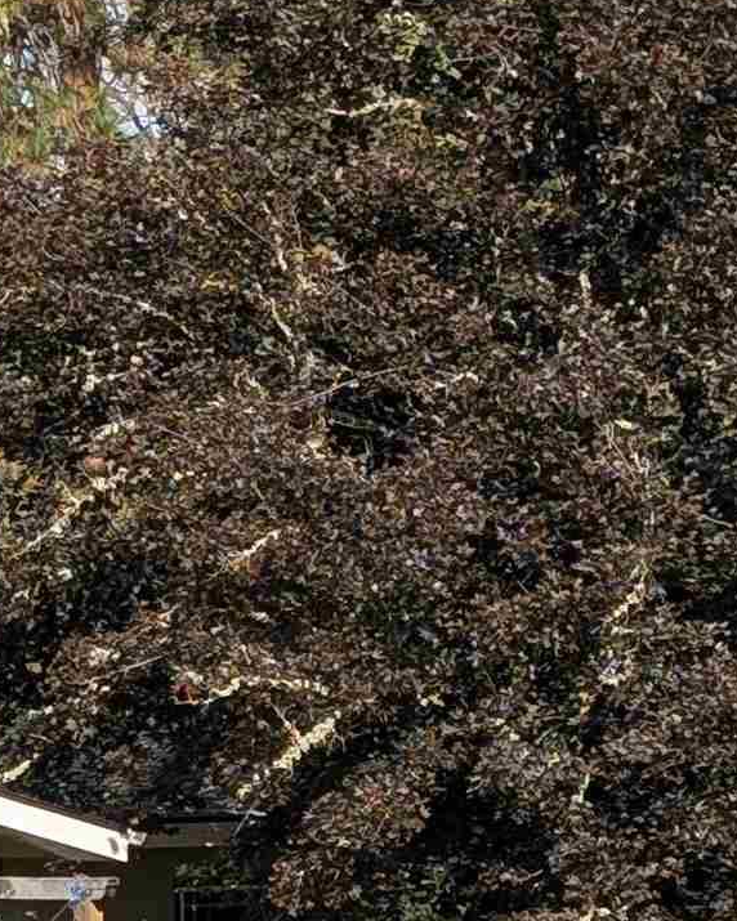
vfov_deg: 9.3
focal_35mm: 205
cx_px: 325
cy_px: 1117
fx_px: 5589
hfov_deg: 7.5
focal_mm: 6.9
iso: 20
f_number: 1.68
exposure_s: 1/923
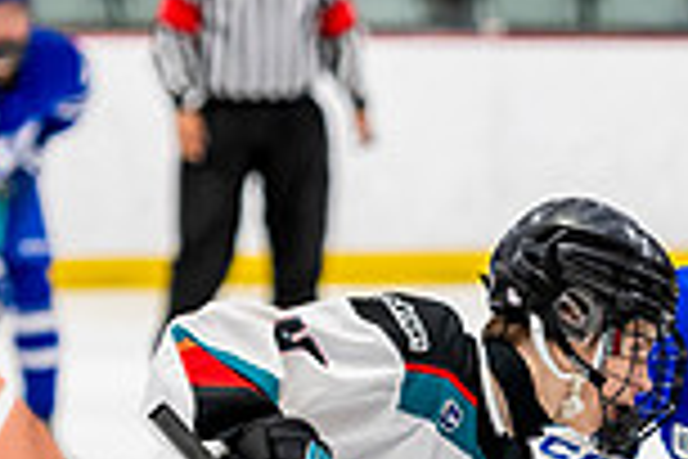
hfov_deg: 4.3
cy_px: 567
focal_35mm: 474
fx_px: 9058
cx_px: 784
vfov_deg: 2.9
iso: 1600
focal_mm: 120
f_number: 3.2
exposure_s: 1/800
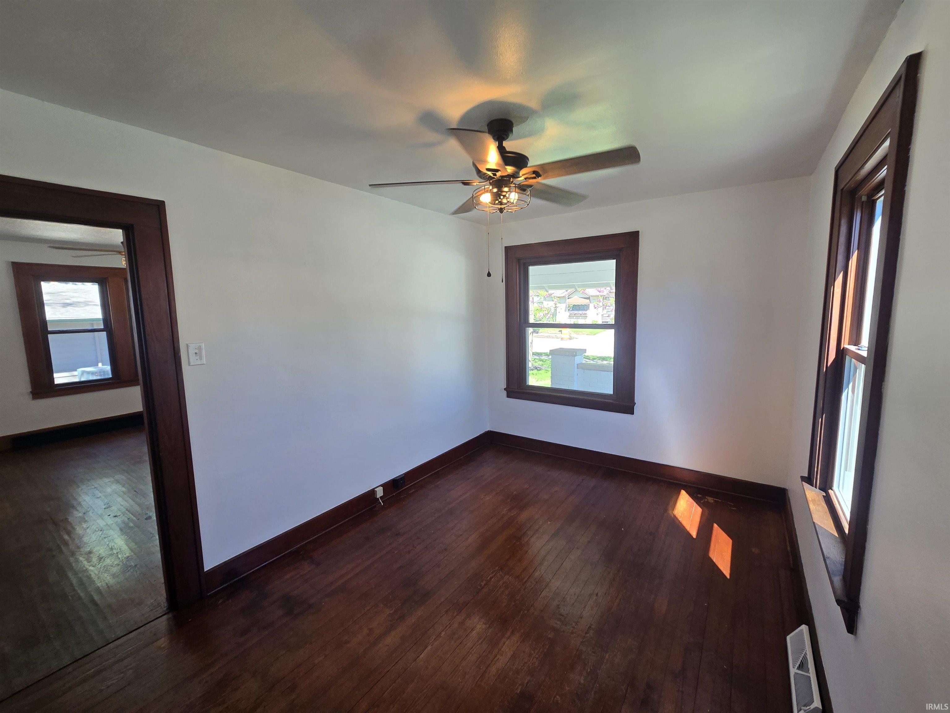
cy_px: 356
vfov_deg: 89.9
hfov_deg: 106.2
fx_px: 357
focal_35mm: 13
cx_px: 475
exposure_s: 1/60
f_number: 2.2
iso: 64
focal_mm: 2.2
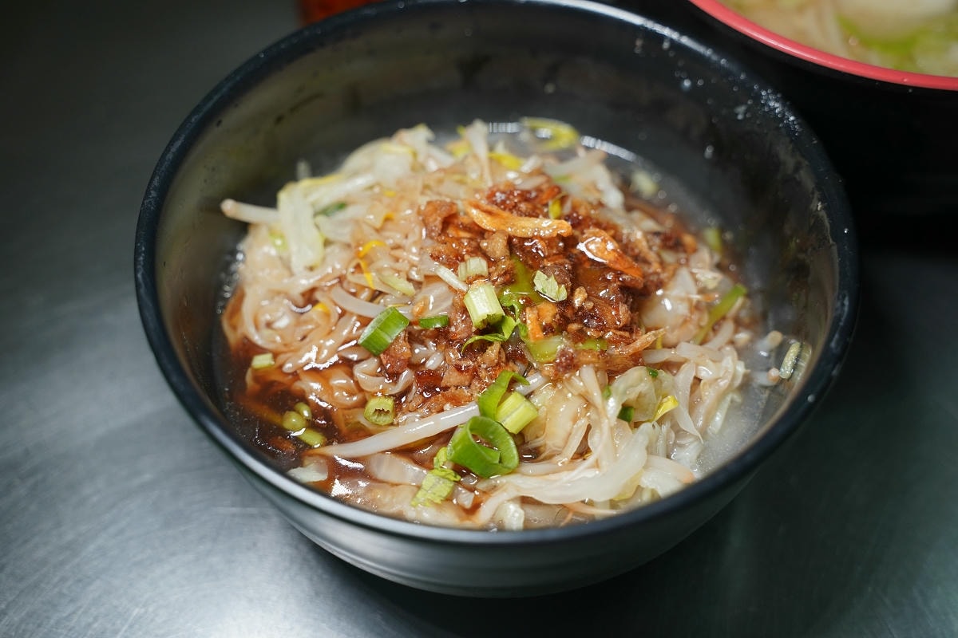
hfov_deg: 42.7
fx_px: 1224
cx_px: 479
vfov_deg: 29.2
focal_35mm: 46
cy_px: 319
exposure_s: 1/60
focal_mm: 46
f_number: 4
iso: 250
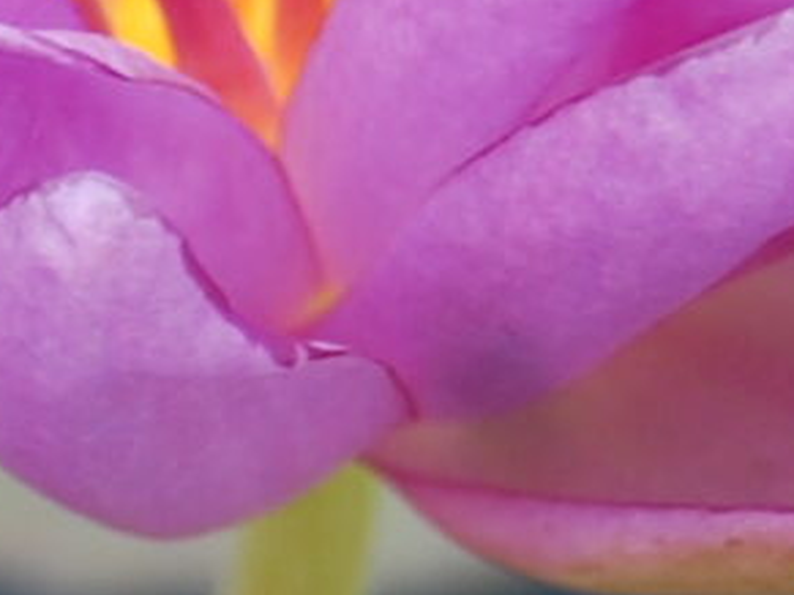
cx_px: -958
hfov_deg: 4.1
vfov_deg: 3.1
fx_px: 11051
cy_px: 781
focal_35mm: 482
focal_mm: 38
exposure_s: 1/125
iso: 220
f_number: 5.6
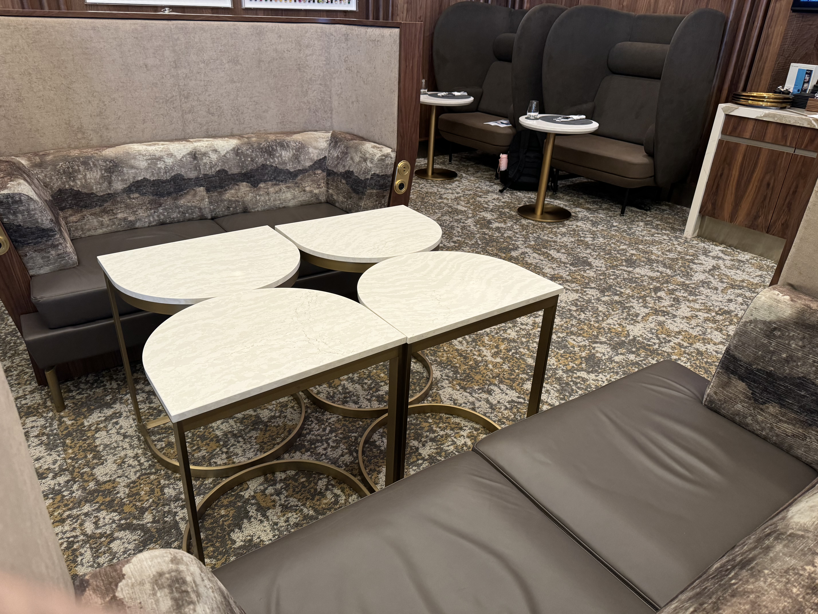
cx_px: 409
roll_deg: -2.2
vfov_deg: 56.8
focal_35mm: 24
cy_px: 307
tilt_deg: -28.1
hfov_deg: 71.6
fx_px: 567
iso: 320
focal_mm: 6.76
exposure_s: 1/60
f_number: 1.78
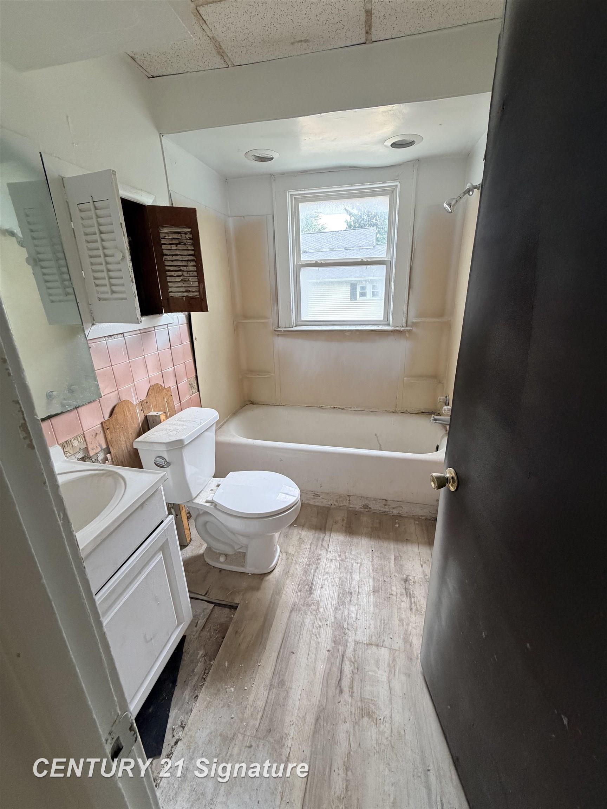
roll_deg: +0.5
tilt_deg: -19.3
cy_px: 404
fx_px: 327
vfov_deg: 102.1
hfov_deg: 85.7
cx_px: 304
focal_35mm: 14
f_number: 2.2
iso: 320
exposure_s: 1/89
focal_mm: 2.22
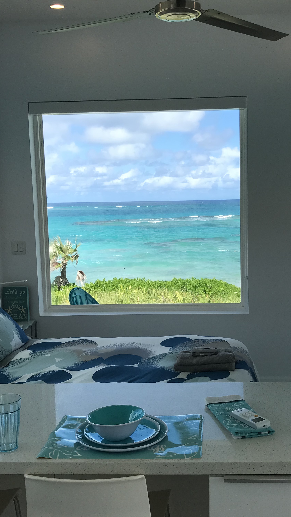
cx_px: 197
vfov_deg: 49.4
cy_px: 259
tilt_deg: -5.4
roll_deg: +0.7
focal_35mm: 41
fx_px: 563
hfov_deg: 28.8
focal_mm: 3.99
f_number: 1.8
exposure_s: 1/1312
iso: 20
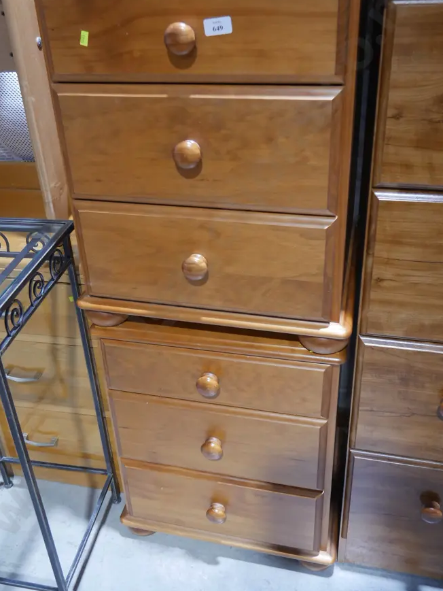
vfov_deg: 55.1
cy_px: 254
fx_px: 563
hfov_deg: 42.9
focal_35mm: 33
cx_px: 206
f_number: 3.5
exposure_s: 1/60
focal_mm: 14
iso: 800
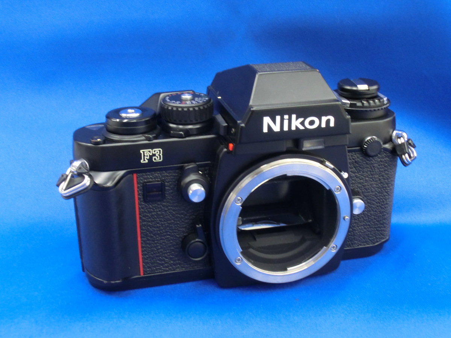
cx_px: 226
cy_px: 169
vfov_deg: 28.6
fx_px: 664
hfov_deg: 37.5
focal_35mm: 51
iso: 800
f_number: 11.1
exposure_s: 1/8
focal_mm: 9.09
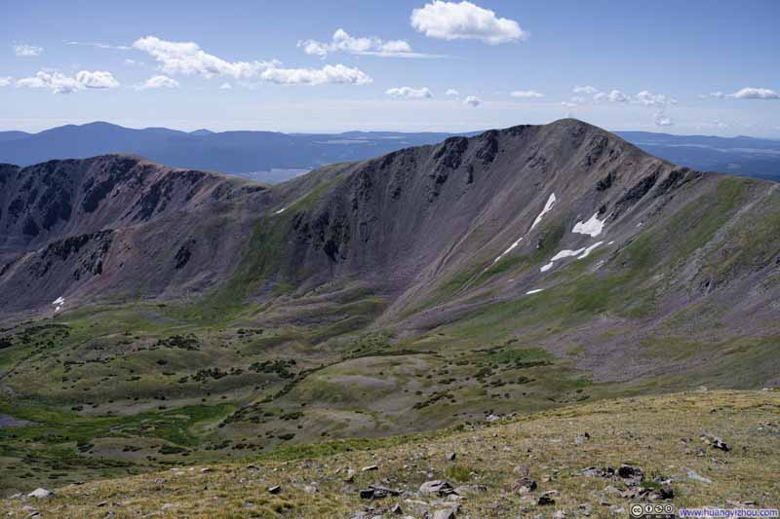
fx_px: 747
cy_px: 260
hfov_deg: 55.1
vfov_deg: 38.3
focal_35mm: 34
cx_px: 390
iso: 64
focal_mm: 34.5
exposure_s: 1/500
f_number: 5.6
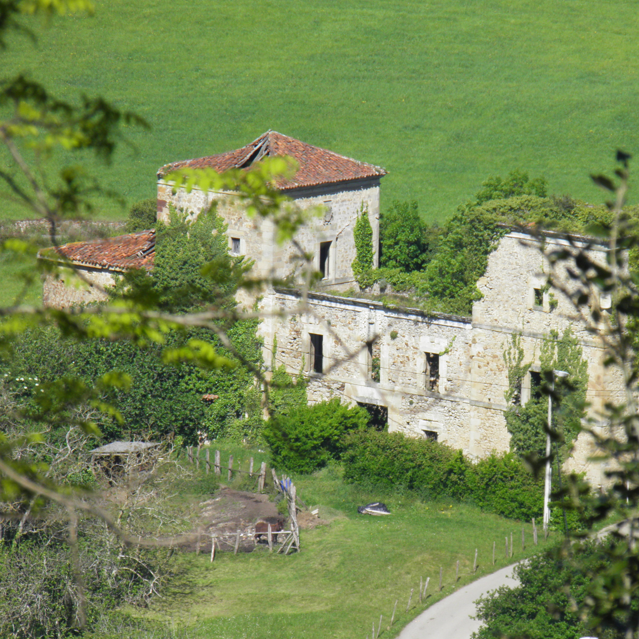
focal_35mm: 441
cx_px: 375
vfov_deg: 4.0
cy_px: 322
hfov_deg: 4.0
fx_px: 9210
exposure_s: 1/320
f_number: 5.6
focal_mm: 66.5
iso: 50
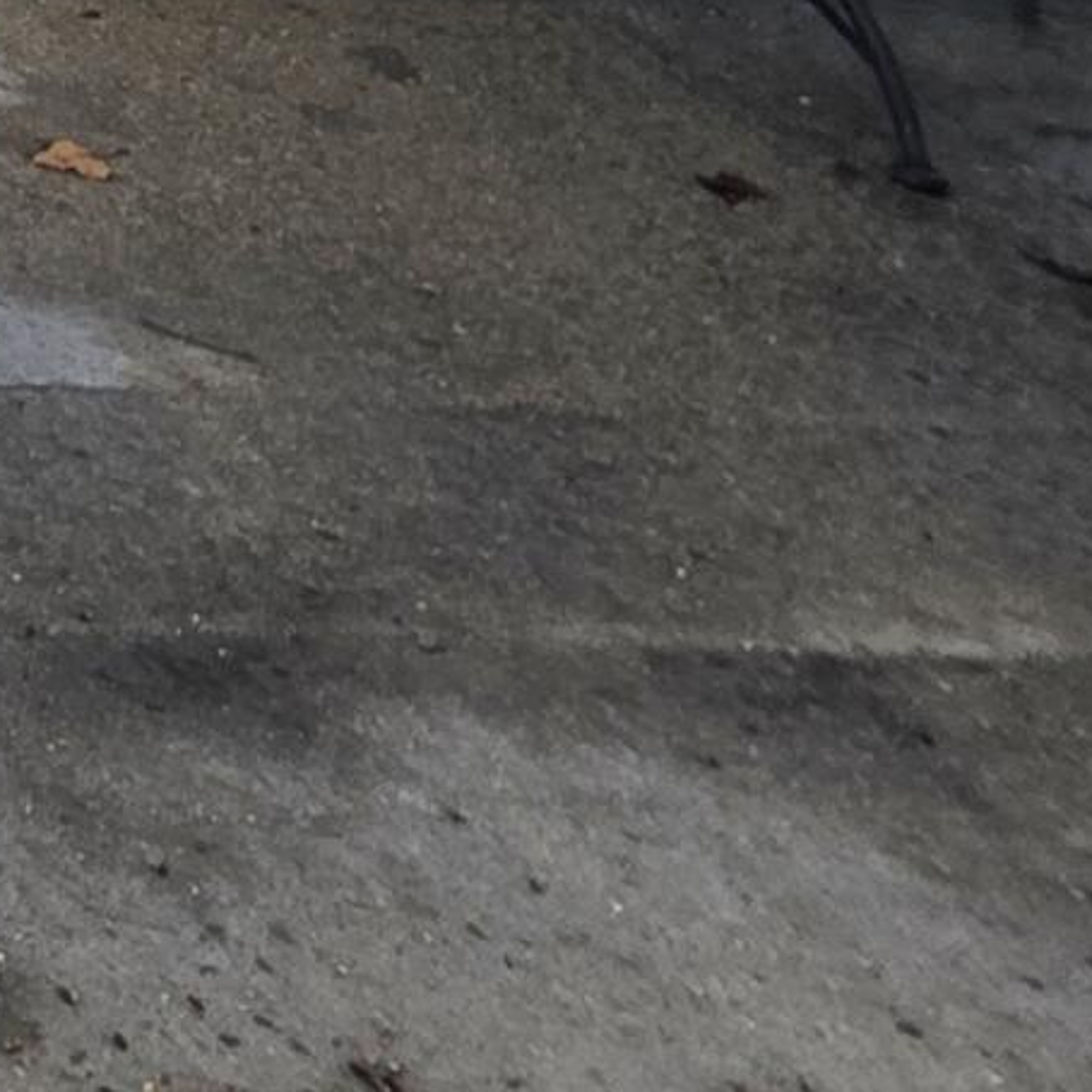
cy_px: -1434
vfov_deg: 15.1
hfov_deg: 13.8
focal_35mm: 76
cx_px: -1696
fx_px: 2712
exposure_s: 1/3436
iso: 40
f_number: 1.9
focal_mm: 2.2
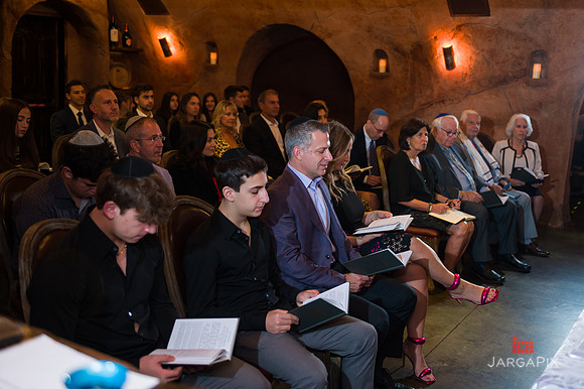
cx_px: 308
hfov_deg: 47.4
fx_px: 665
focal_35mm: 41
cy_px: 184
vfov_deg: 32.6
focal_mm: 38
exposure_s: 1/200
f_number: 3.2
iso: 1250
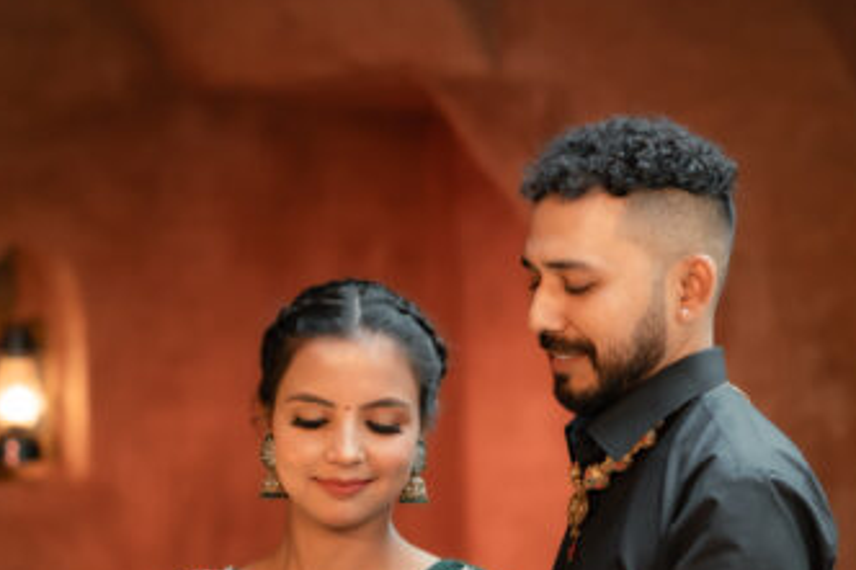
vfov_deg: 12.7
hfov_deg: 18.9
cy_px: 249
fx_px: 2567
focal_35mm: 108
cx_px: 420
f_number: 1.4
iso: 400
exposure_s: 1/250
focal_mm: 35
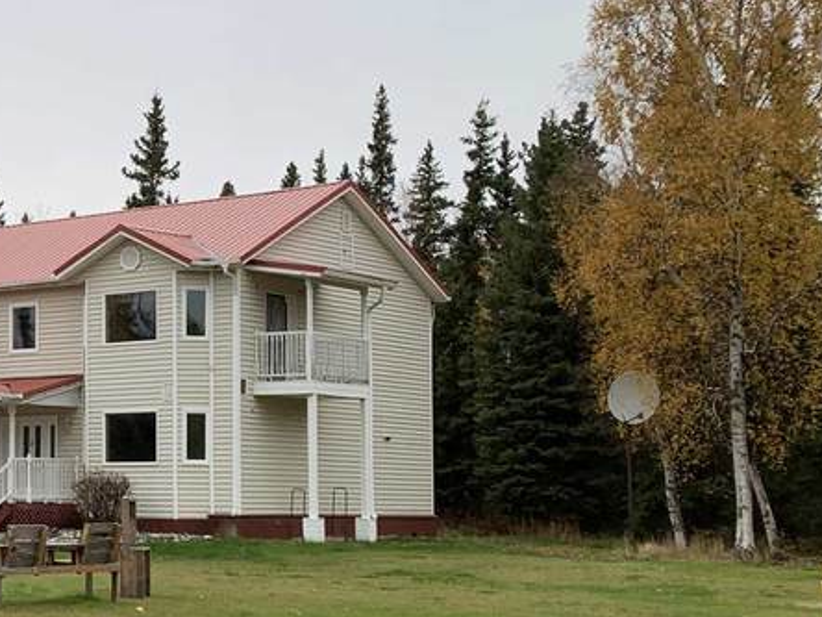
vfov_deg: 19.6
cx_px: -87
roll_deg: -0.6
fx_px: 1781
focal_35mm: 75
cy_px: 384
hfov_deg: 24.2
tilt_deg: +5.1
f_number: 1.8
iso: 25
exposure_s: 1/306
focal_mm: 4.25
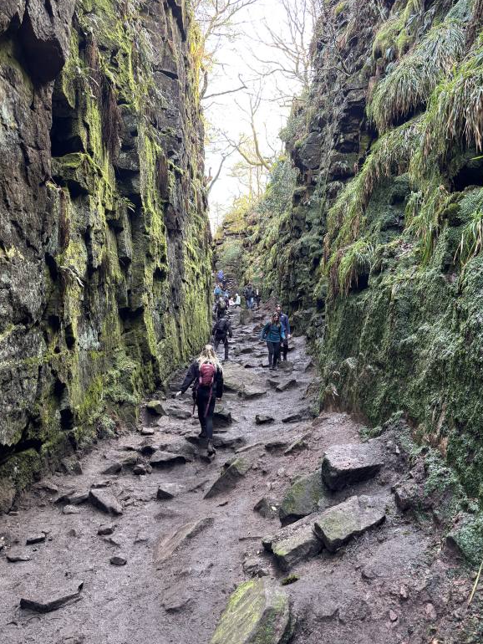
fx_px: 502
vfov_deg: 65.3
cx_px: 249
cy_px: 310
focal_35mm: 27
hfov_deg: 51.4
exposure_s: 1/60
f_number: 1.6
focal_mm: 5.96
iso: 160
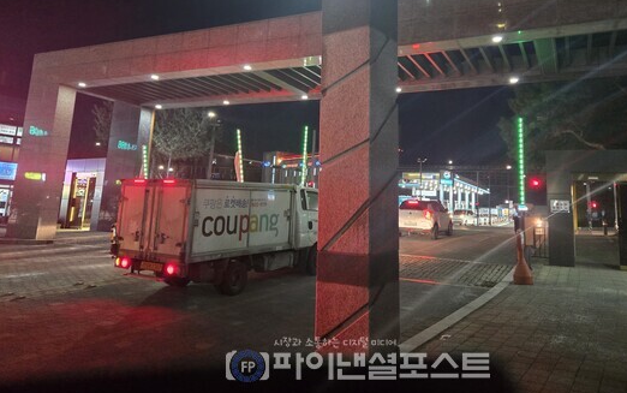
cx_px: 340
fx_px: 479
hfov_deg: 66.3
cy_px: 132
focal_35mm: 28
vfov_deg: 44.0
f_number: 1.8
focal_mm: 5.4
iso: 1250
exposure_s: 1/60
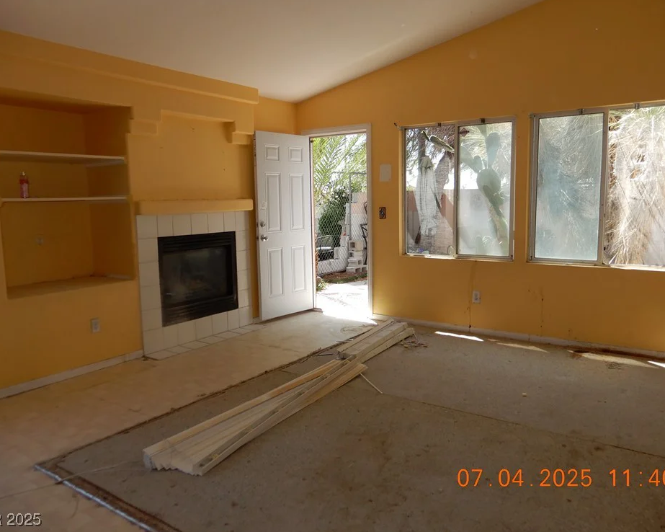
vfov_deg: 54.9
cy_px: 259
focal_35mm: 26
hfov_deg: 66.0
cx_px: 337
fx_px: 512
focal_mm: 4.3
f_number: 3.4
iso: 80
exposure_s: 1/160
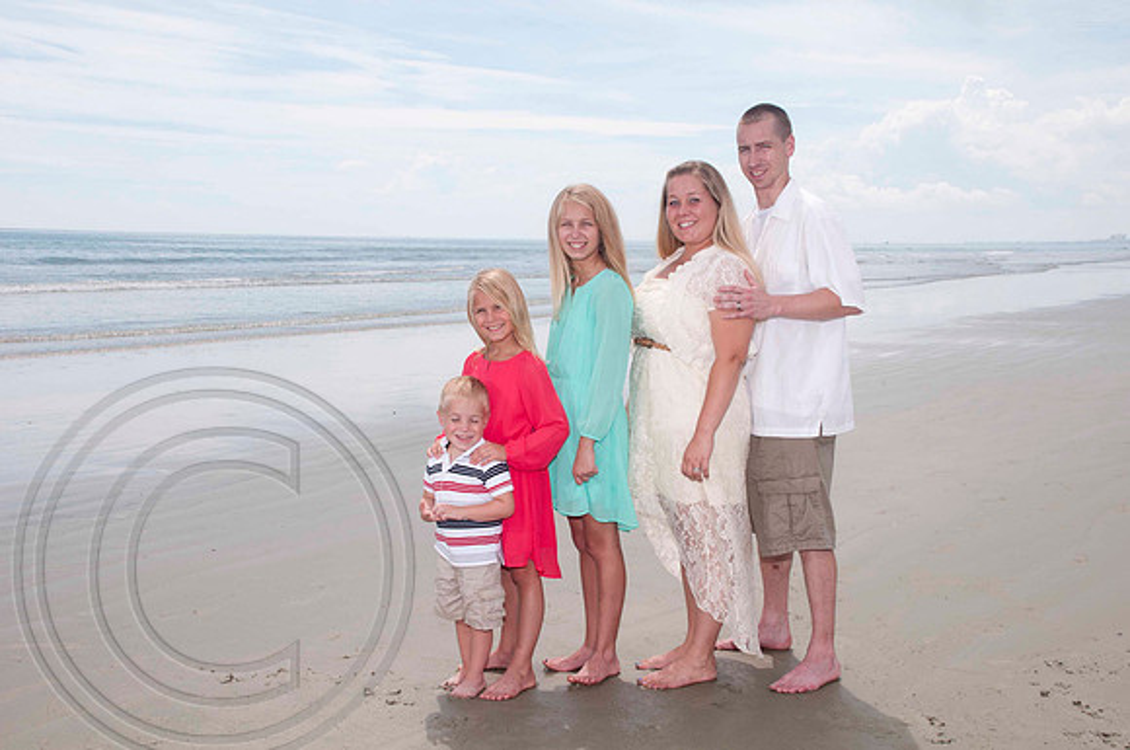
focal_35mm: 42
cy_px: 375
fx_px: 1316
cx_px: 565
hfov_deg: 46.5
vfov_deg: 31.8
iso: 100
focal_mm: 28
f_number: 11
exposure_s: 1/250
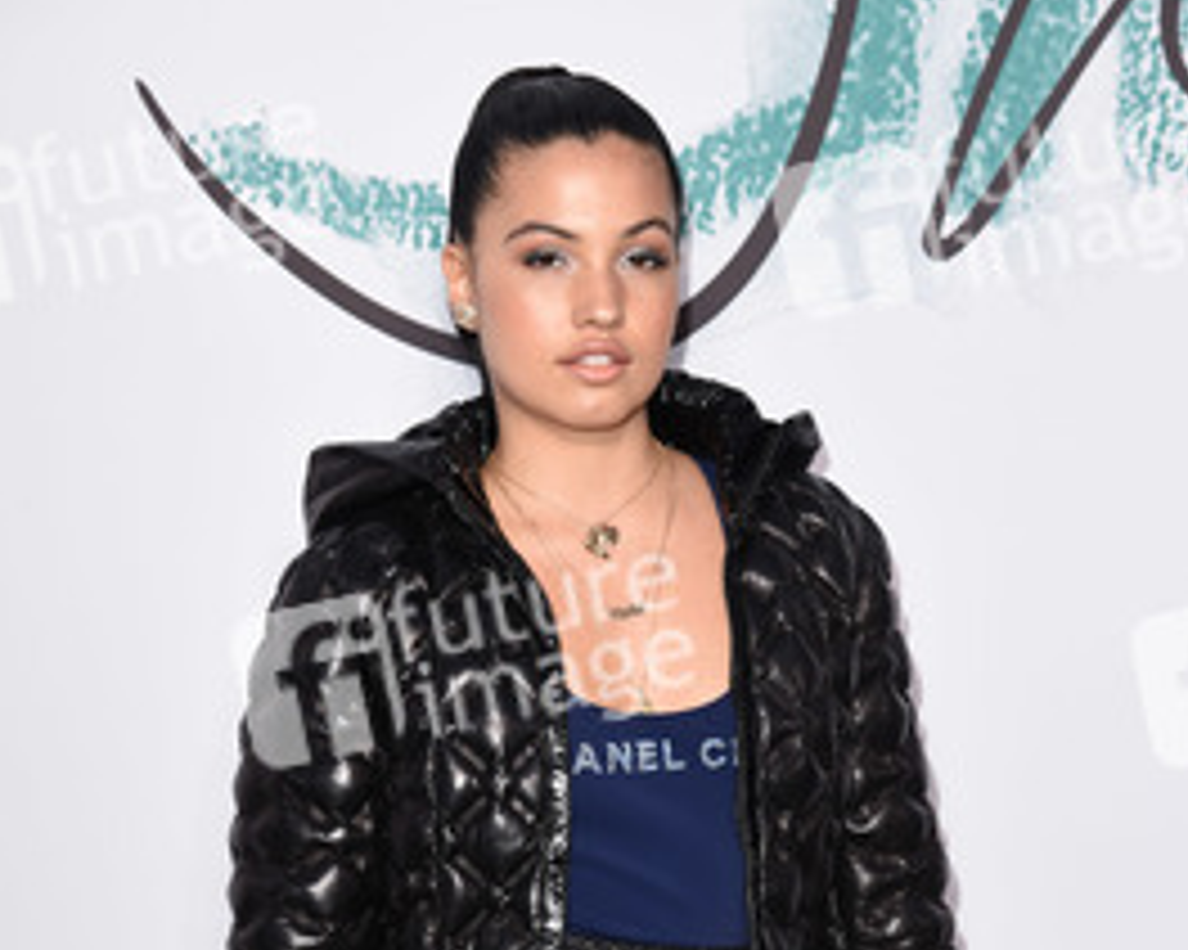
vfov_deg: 12.6
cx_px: 596
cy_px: 887
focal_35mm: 121
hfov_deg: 15.9
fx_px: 4253
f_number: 5.6
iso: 800
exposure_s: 1/250
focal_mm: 85
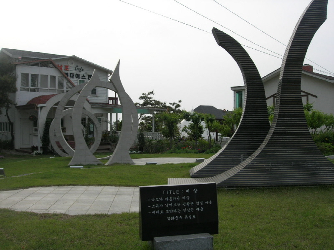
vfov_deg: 37.7
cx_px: 167
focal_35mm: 38
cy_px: 125
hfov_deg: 49.0
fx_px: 367
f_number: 4.8
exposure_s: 1/426
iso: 64
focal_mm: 7.8
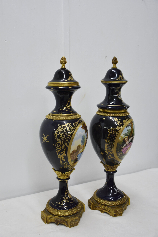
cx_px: 79
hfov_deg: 36.9
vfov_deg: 53.1
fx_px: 237
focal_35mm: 36
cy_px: 118
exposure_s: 1/100
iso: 800
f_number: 5
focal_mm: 24
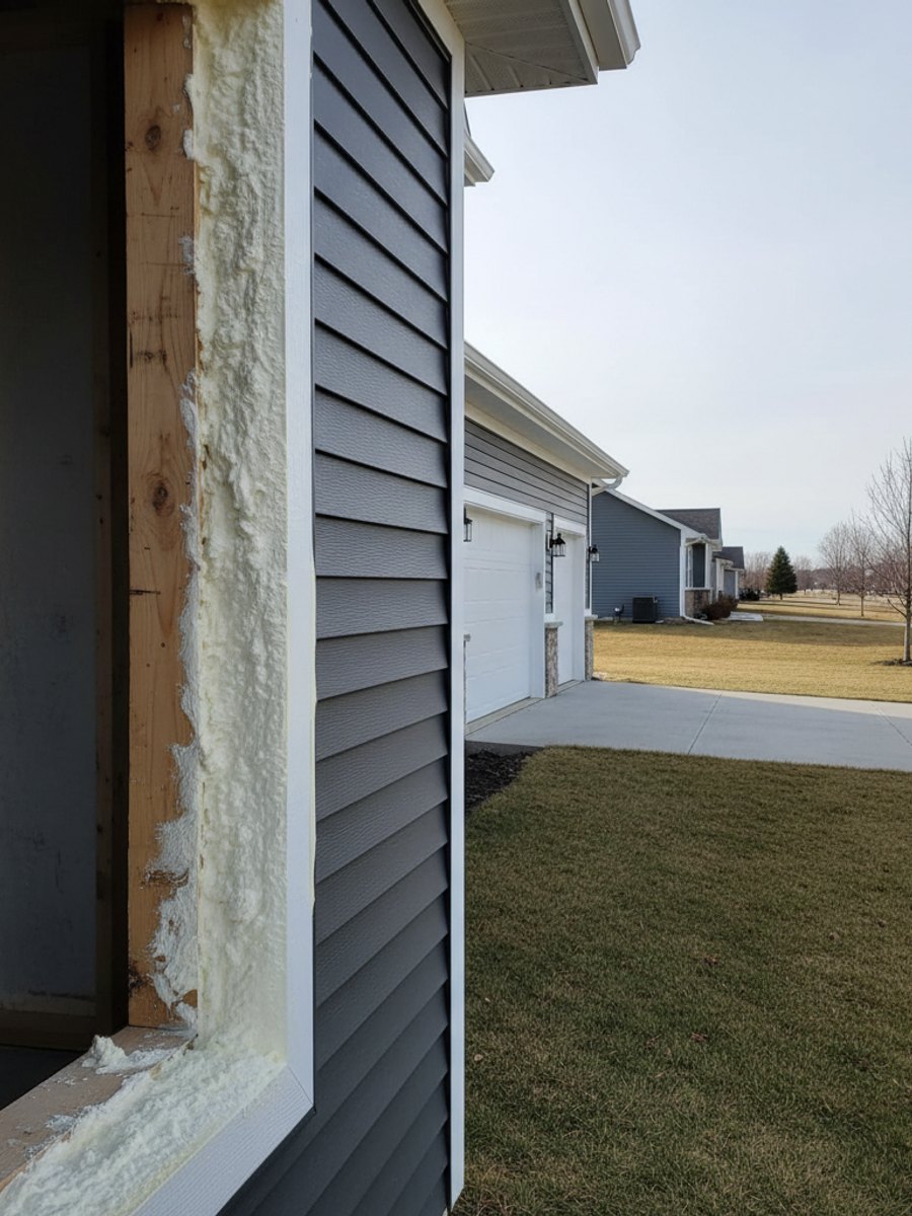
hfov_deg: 56.8
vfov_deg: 71.6
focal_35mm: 24
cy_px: 608
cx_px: 456
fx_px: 843
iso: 273
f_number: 1.78
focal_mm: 6.8
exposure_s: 1/1313
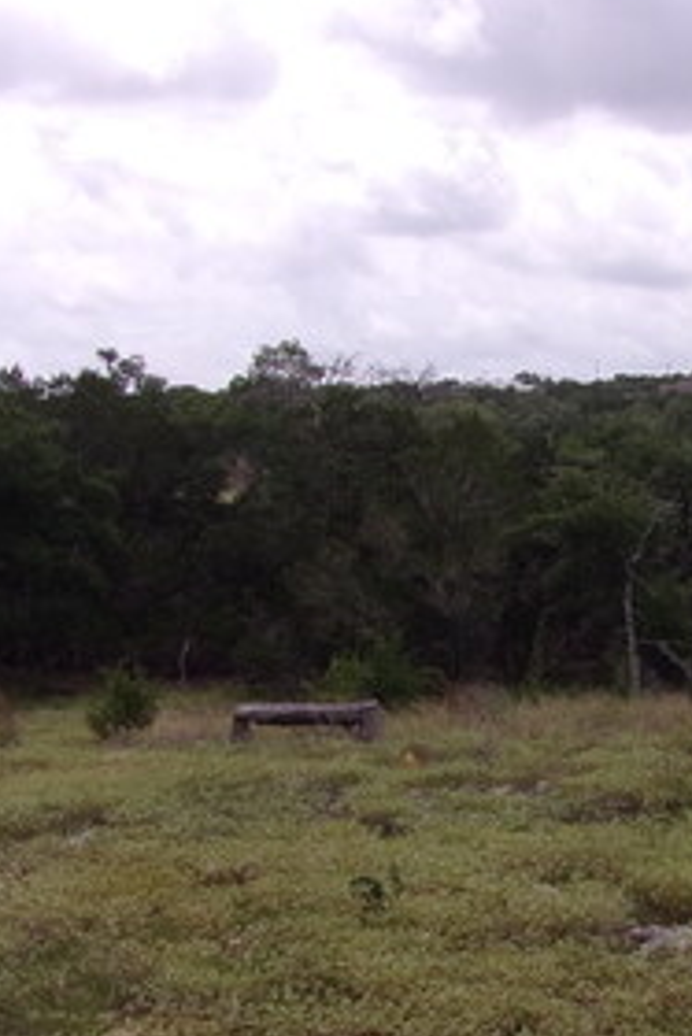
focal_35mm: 57
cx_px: 740
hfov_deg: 22.6
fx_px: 1641
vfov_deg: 34.7
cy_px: 681
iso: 80
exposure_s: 1/150
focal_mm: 4.3
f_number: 10.8
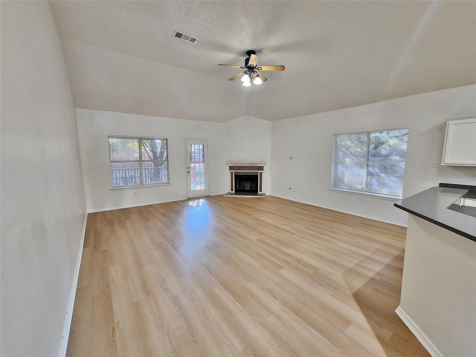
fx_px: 179
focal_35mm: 13
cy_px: 178
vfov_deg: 89.9
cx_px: 238
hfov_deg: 106.2
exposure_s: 1/40
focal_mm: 2.2
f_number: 2.2
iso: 320
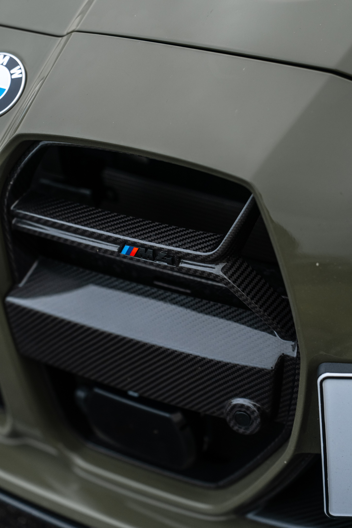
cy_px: 264
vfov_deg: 28.8
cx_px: 176
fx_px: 1027
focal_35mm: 70
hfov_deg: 19.5
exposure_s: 1/100
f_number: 2.5
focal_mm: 70
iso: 500
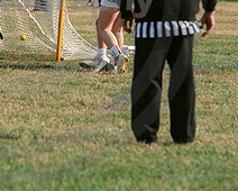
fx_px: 3617
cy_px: -14
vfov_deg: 3.0
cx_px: 8
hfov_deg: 3.8
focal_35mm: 513
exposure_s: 1/1600
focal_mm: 200
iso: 250
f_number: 5
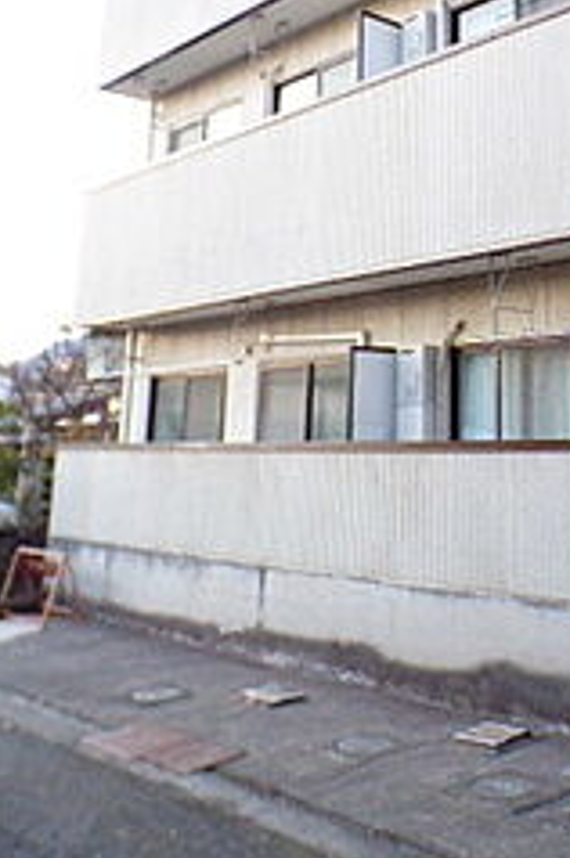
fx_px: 1000
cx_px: 519
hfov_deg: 30.3
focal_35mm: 42
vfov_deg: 43.6
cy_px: 137
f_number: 2.8
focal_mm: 3.58
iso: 400
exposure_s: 1/20
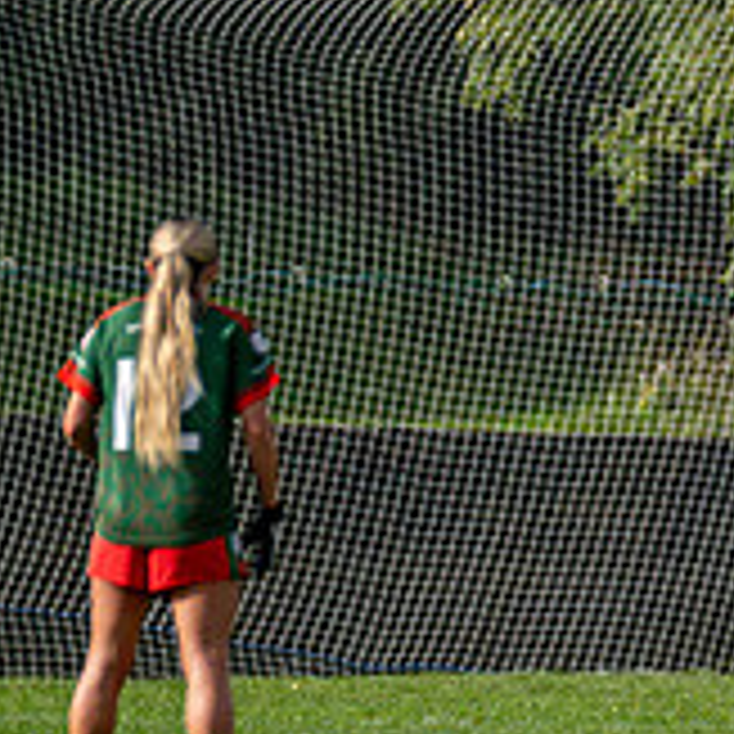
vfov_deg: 1.3
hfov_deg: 1.3
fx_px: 32722
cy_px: 621
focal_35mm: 1364
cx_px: 1153
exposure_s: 1/5000
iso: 360
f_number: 2.8
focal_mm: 300
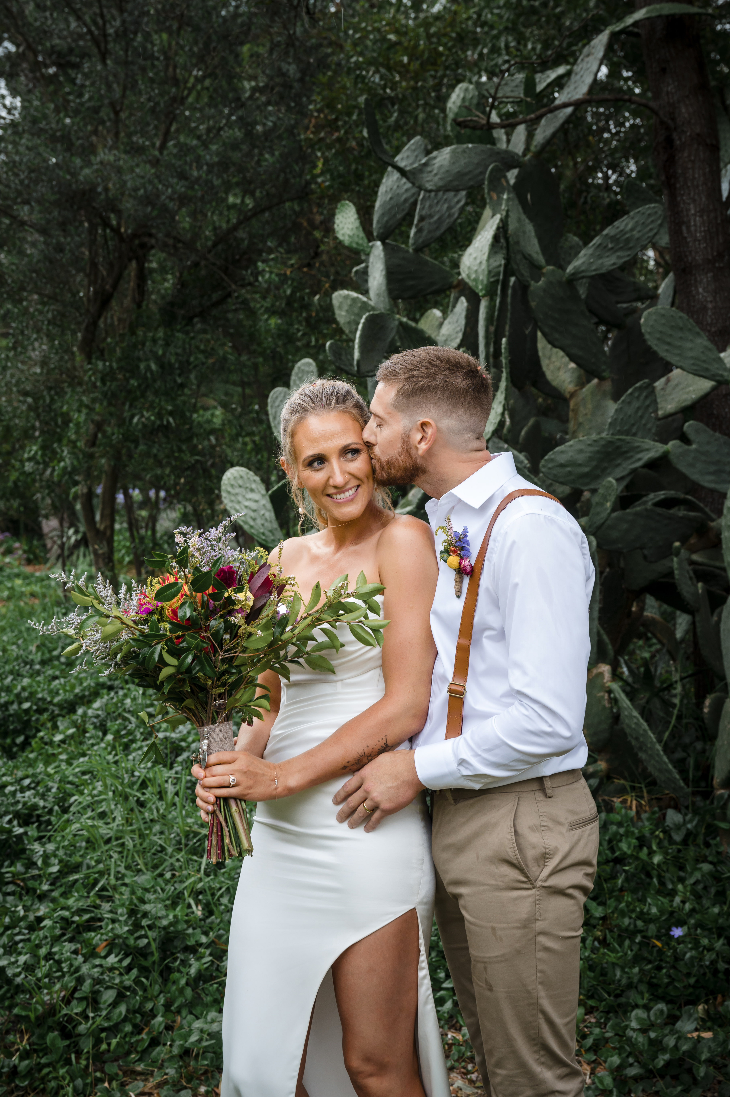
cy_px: 548
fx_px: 1523
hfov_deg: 27.0
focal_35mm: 50
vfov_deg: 39.6
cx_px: 365
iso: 1000
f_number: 6.3
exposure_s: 1/200
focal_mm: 50
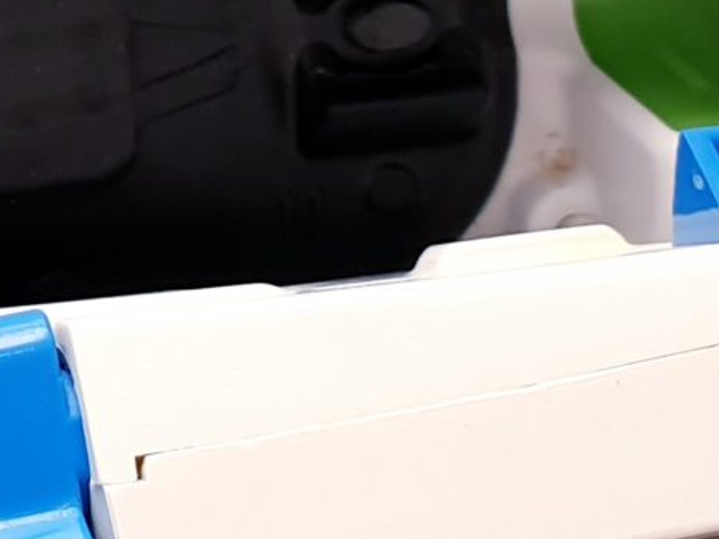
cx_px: -582
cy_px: -261
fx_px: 3094
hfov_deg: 12.2
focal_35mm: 149
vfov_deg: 9.7
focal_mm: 4.3
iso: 64
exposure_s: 1/100
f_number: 2.4
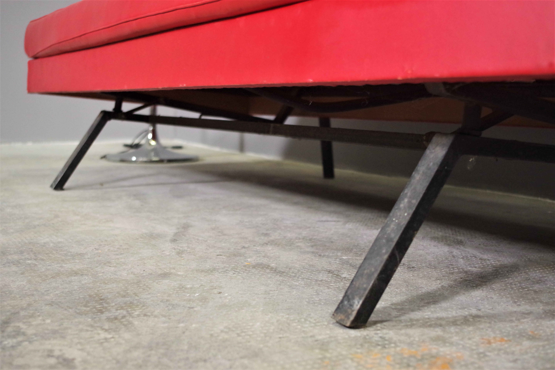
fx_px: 755
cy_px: 185
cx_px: 278
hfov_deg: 40.3
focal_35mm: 49
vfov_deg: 27.5
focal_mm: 32.5
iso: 1600
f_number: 4
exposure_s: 1/60
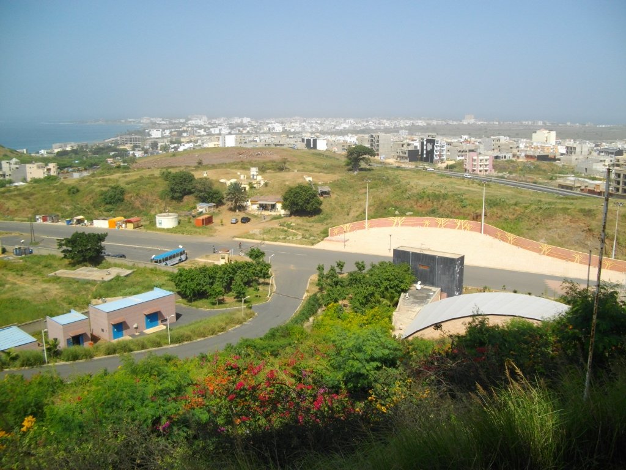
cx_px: 313
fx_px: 561
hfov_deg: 58.4
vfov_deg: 45.4
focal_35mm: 31
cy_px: 235
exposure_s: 1/200
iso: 100
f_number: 8.8
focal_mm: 5.7
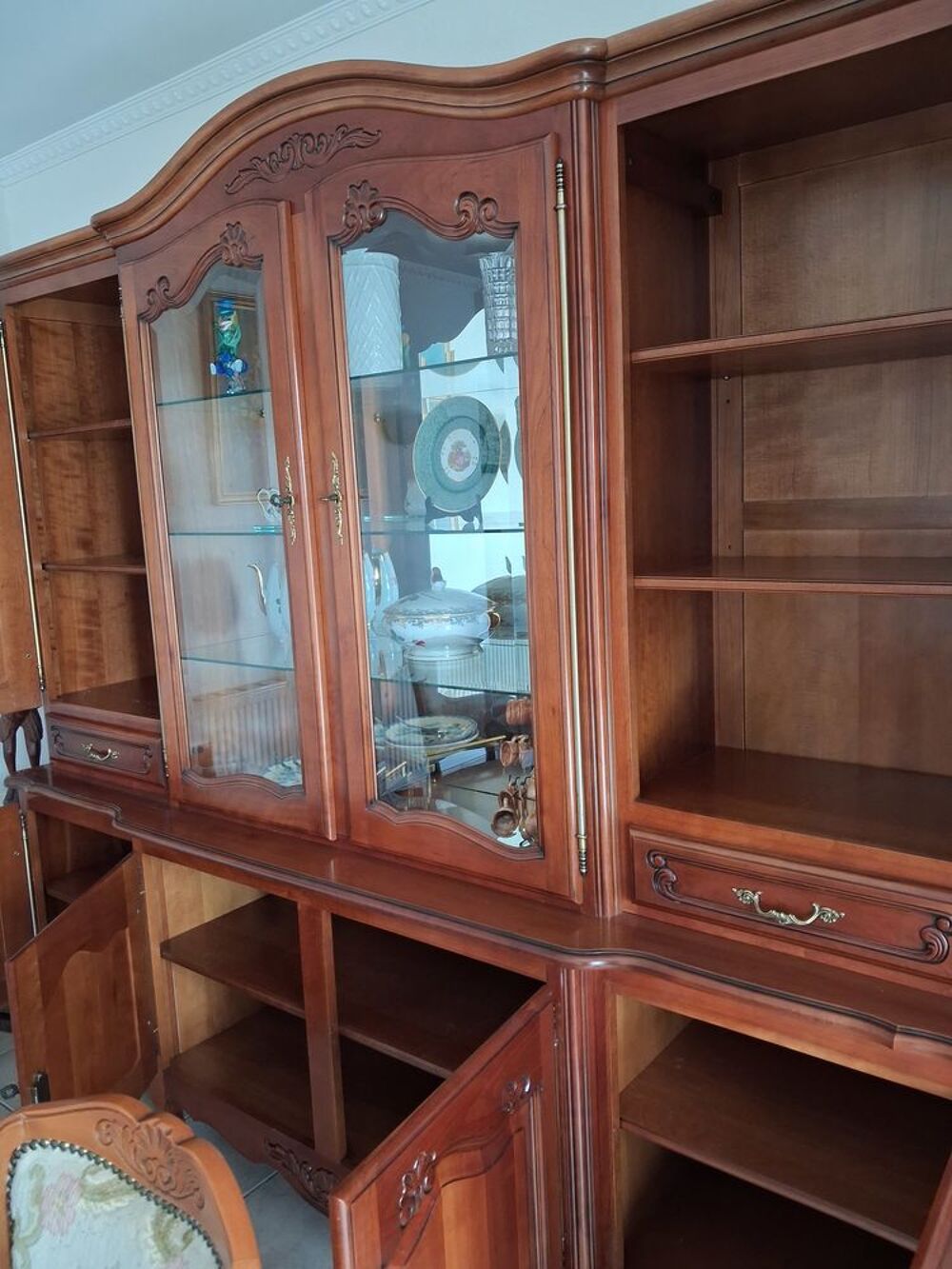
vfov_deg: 65.3
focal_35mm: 27
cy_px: 634
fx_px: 990
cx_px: 476
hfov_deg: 51.4
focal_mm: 4
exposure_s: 1/33
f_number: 1.8
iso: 500
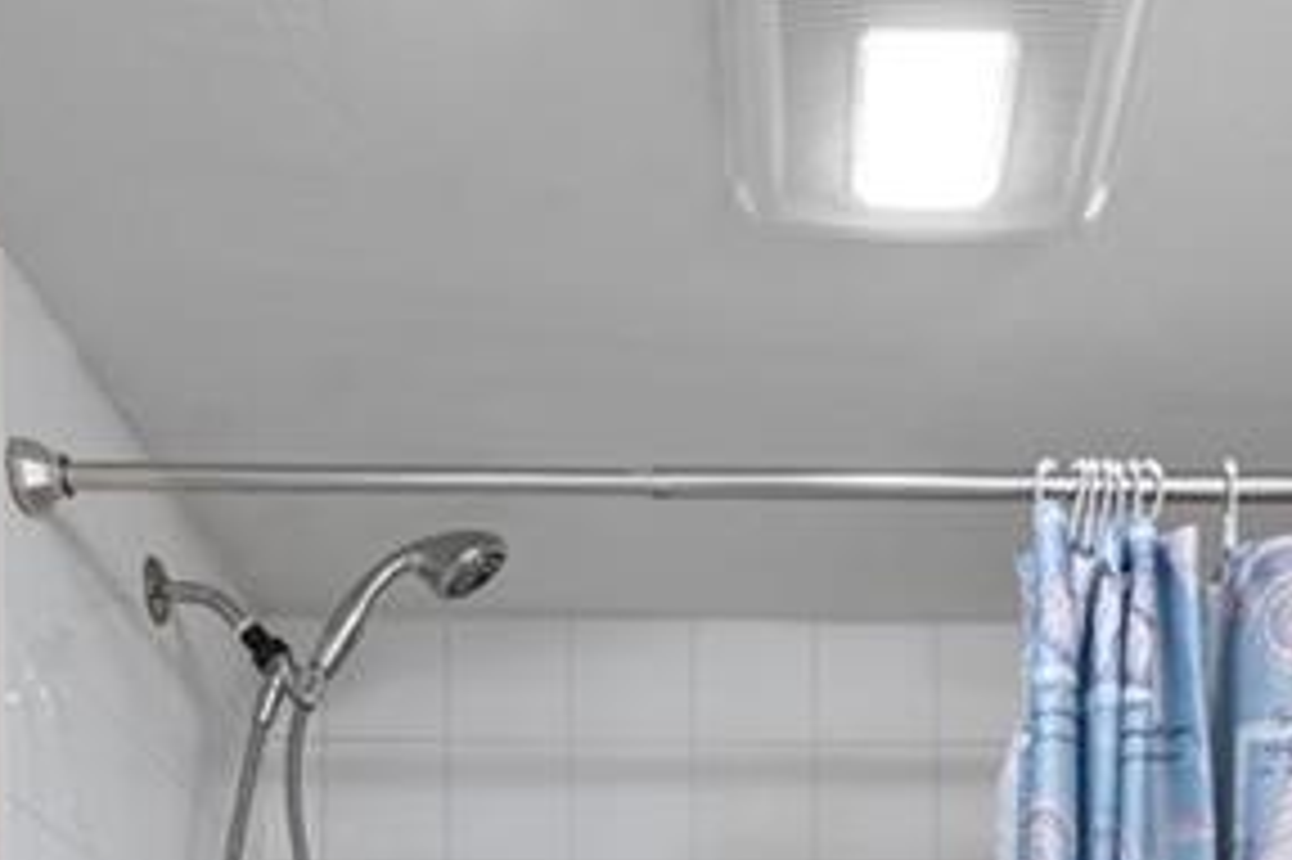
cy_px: 1387
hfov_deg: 39.1
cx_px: 869
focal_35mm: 50
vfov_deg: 21.3
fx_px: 1793
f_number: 8
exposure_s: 1/1.67
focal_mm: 14
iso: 250
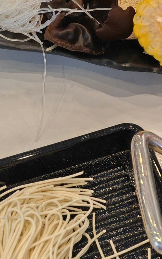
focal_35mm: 102
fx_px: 720
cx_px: 240
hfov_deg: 12.2
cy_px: 38
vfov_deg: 20.1
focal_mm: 5.52
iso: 64
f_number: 1.95
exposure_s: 1/100
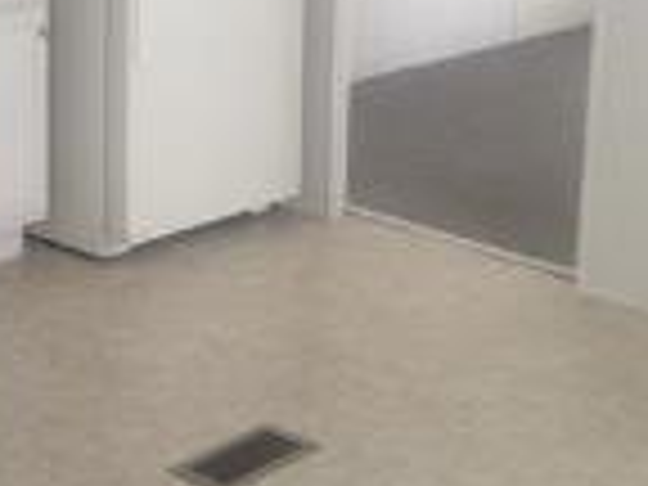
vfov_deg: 14.9
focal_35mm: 97
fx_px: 1816
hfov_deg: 19.3
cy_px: -45
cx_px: -94
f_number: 2.4
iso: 50
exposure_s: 1/60
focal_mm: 4.28
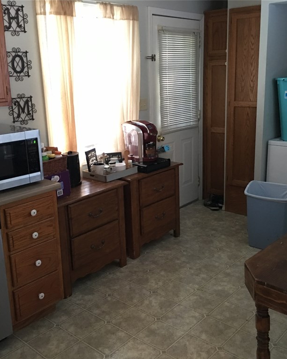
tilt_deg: -14.1
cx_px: 150
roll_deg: +1.6
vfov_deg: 47.9
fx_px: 404
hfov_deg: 39.1
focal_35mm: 38
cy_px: 180
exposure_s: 1/4
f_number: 2.2
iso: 80
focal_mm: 4.15
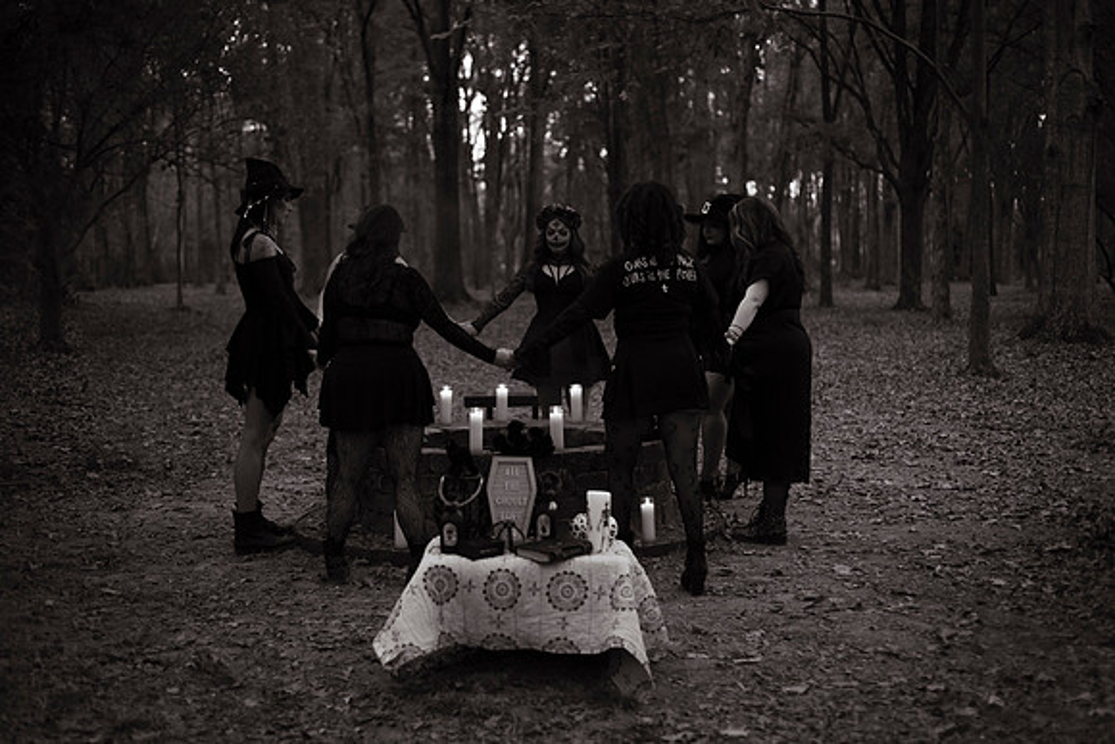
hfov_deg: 39.6
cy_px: 372
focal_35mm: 50
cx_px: 558
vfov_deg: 27.0
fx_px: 1549
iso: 800
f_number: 2
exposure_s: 1/250
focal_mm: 50
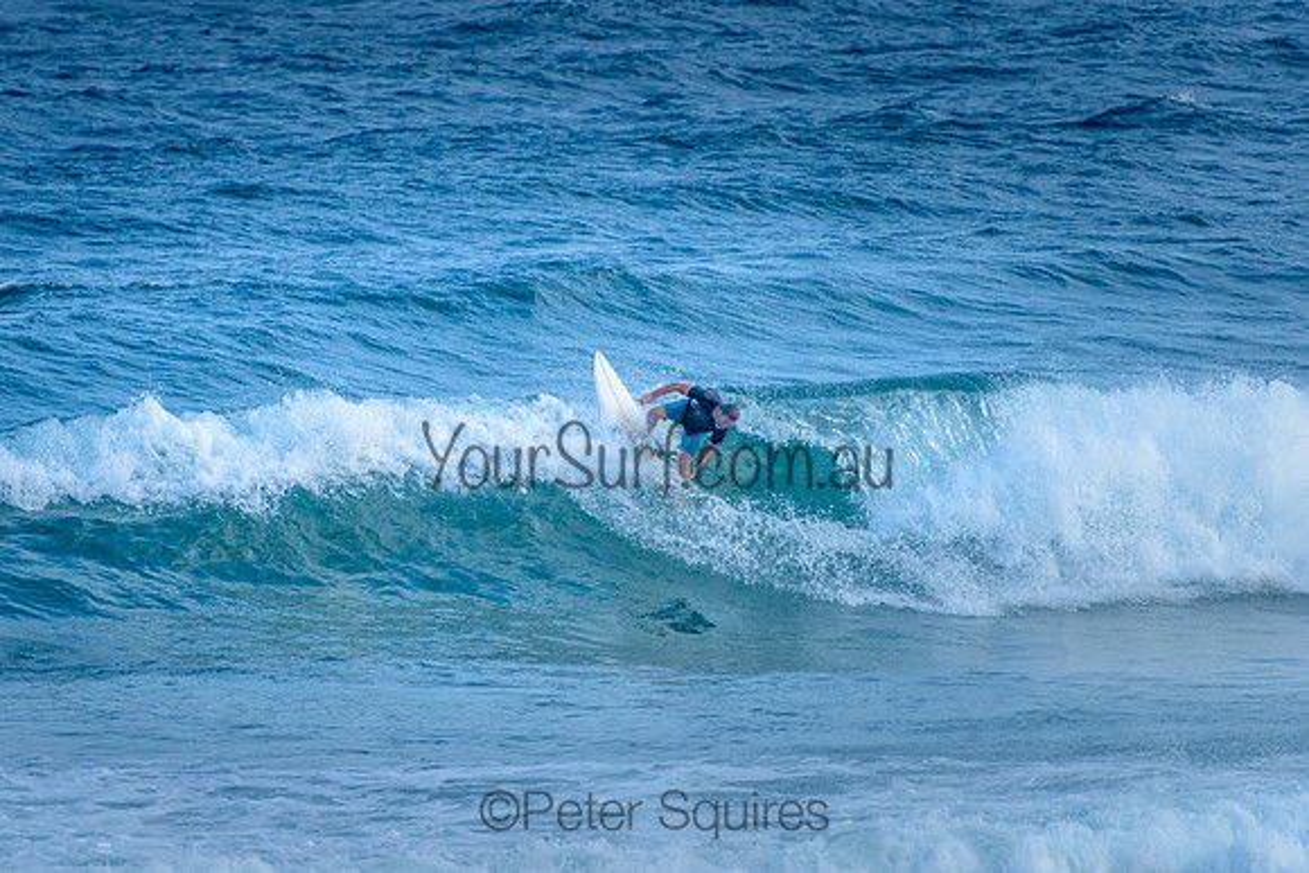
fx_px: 17843
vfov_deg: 2.8
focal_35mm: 491
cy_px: 338
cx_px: 506
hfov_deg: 4.2
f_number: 5.6
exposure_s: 1/1250
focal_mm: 400
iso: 450
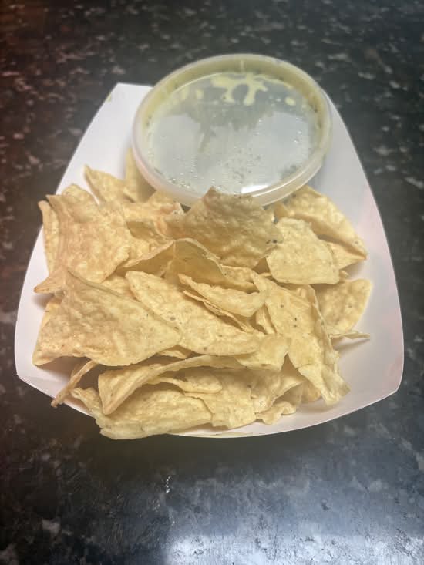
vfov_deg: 67.3
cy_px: 282
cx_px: 212
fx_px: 424
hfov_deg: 53.1
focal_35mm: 26
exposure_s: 1/60
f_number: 1.6
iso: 100
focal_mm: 5.96
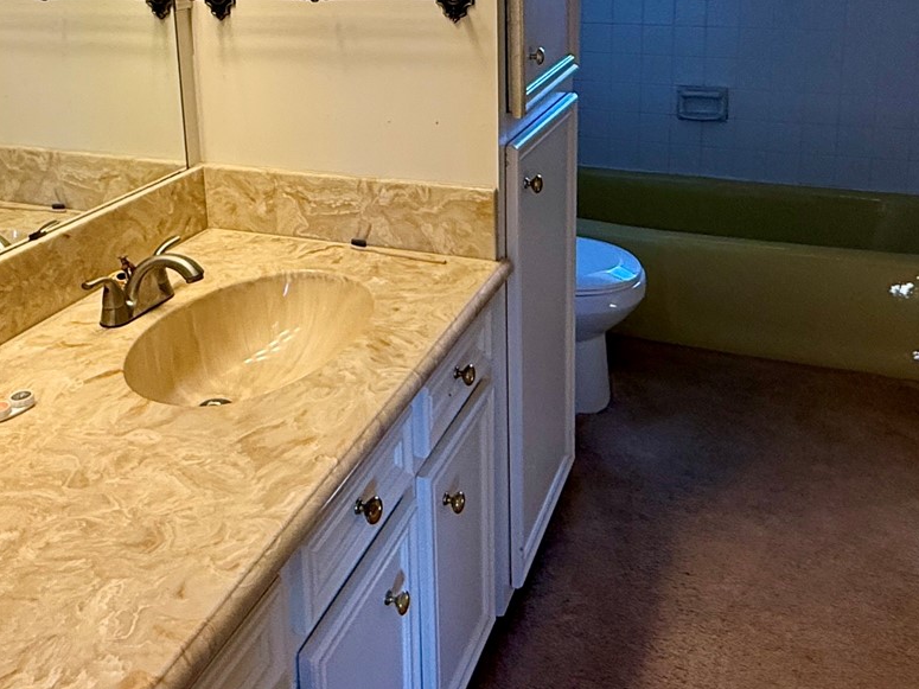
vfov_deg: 36.9
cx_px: 356
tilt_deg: -11.5
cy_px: 113
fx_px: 982
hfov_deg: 49.7
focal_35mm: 37
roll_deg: +2.7
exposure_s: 1/120
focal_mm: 2.22
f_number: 2.2
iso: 160
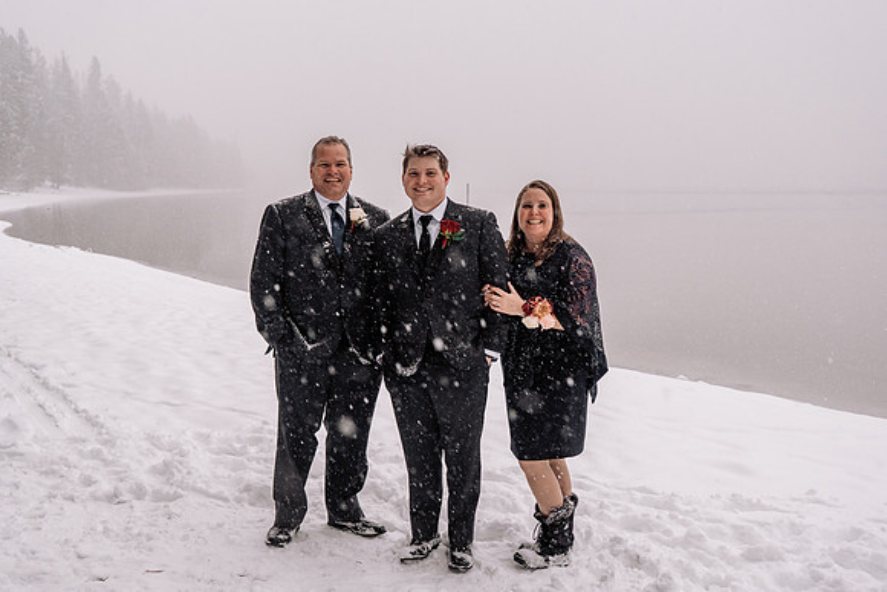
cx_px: 442
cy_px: 285
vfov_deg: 34.8
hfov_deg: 50.3
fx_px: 944
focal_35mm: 38
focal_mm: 35
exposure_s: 1/250
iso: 1250
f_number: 5
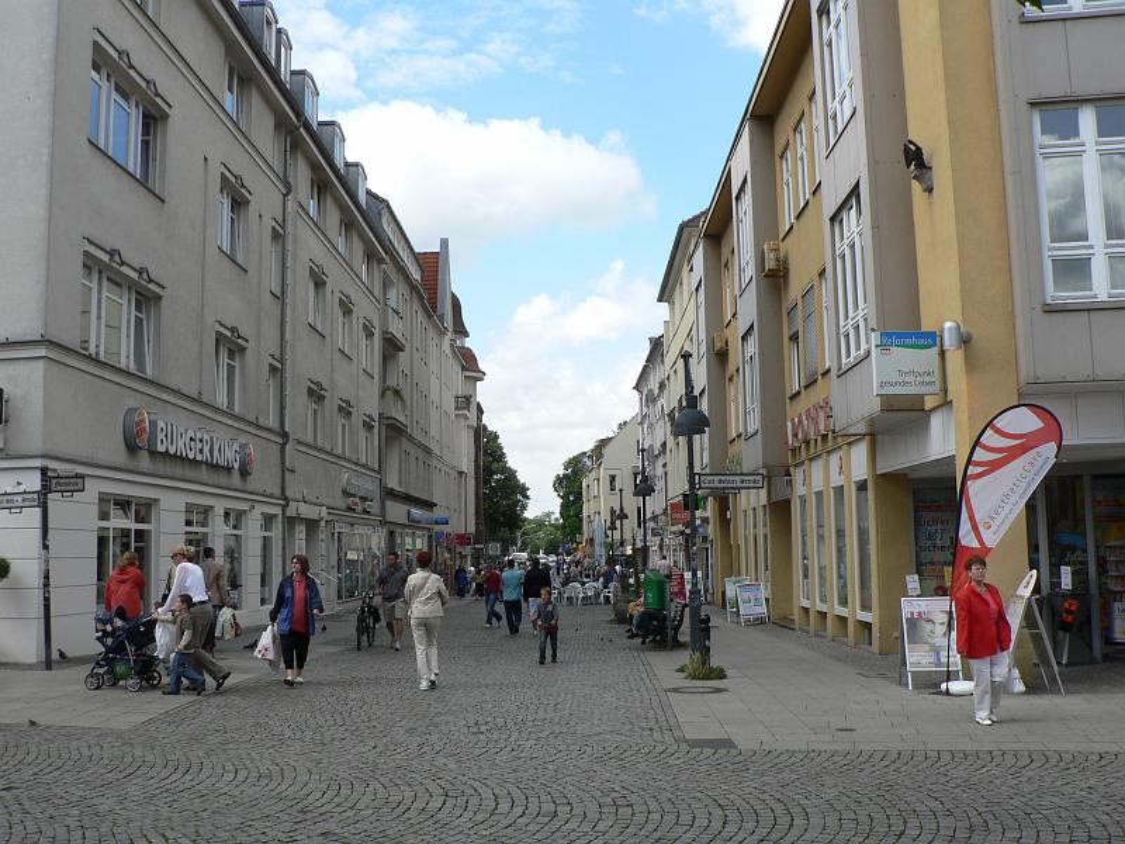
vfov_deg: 39.7
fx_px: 1170
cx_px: 562
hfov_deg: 51.4
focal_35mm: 36
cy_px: 422
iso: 80
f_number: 4.5
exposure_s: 1/400
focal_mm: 6
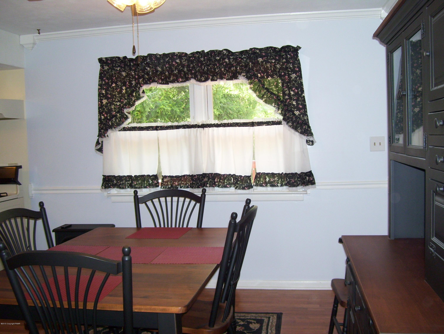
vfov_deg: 39.7
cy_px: 167
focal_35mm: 36
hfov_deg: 51.3
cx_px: 222
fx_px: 462
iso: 125
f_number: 2.7
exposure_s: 1/60
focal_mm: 6
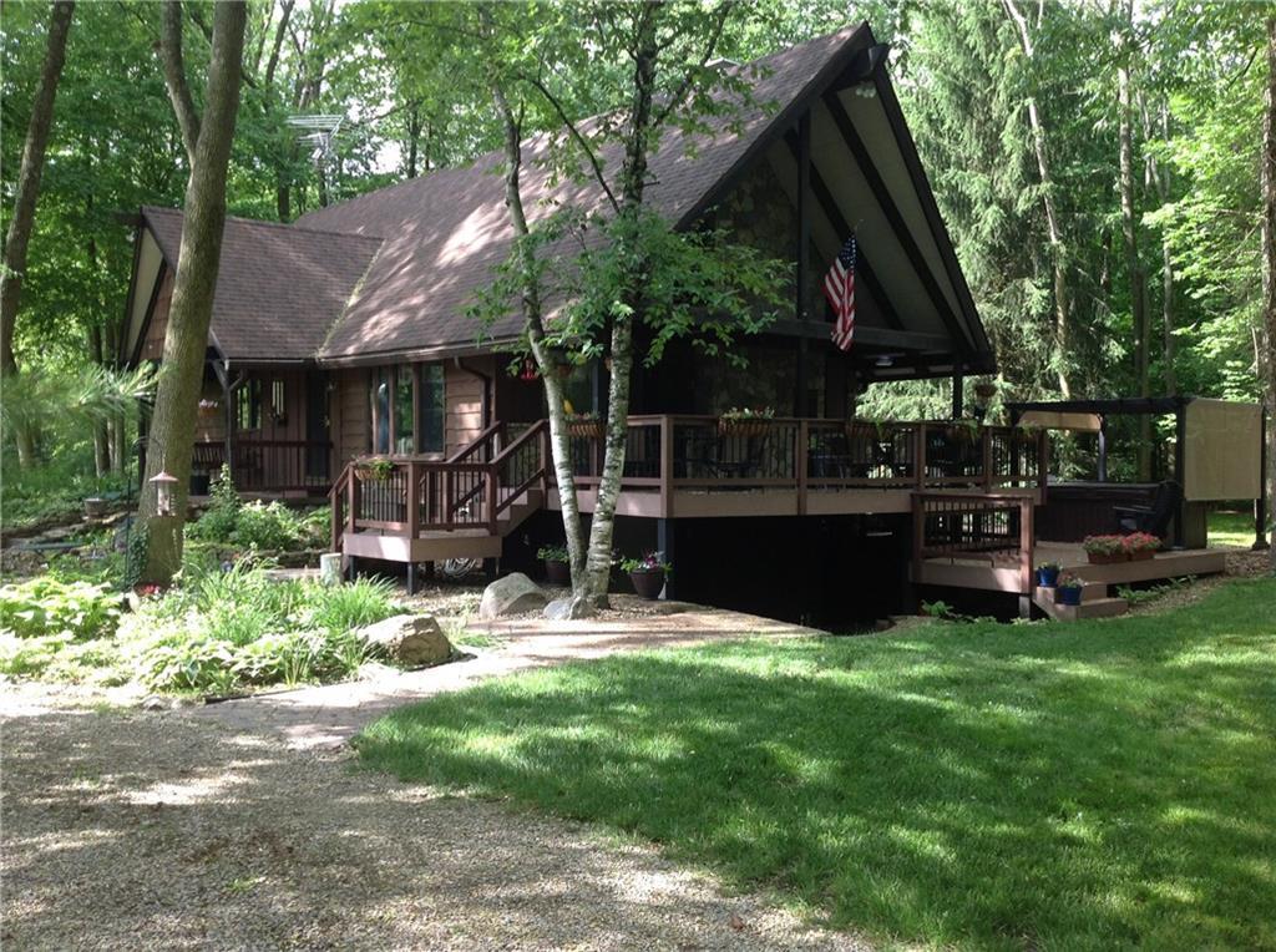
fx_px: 1288
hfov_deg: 52.7
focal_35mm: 35
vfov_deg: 40.6
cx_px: 638
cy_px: 476
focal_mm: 4.28
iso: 50
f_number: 2.4
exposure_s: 1/152
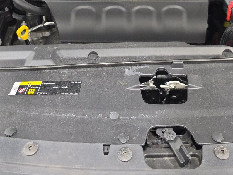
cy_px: 30
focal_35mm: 44
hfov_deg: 42.7
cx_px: 140
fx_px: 296
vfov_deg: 31.8
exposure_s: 1/119
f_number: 1.4
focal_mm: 6.5
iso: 160
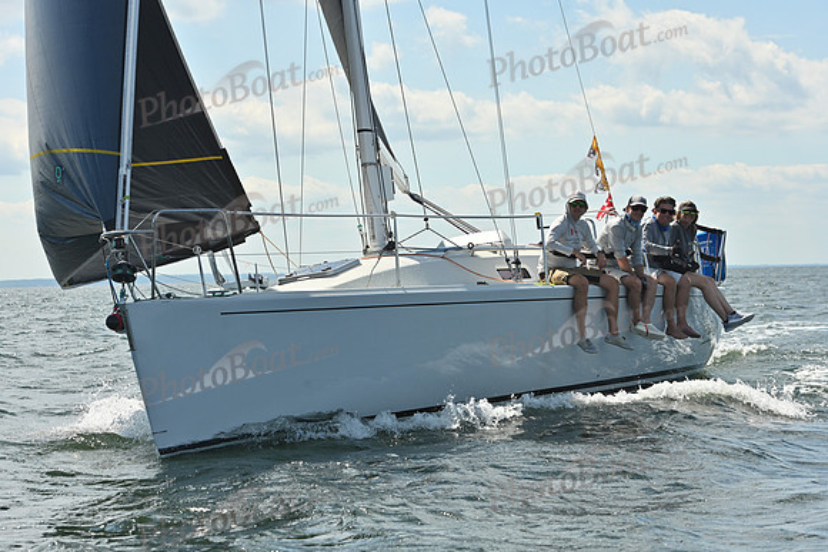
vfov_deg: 14.4
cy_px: 276
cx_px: 414
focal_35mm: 95
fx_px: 2185
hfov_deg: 21.5
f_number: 8
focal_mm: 95
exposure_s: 1/1250
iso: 250
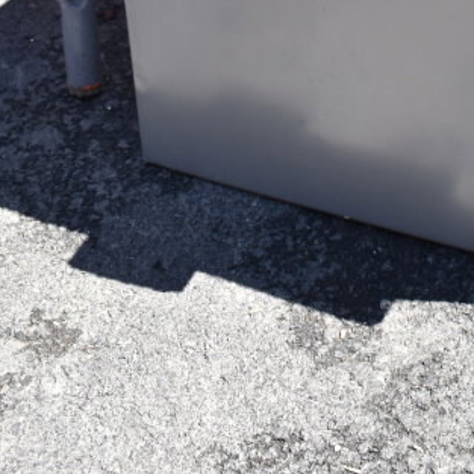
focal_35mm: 82
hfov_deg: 20.6
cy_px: -157
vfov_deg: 19.4
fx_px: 1270
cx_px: 442
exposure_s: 1/200
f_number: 7.1
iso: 200
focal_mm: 22
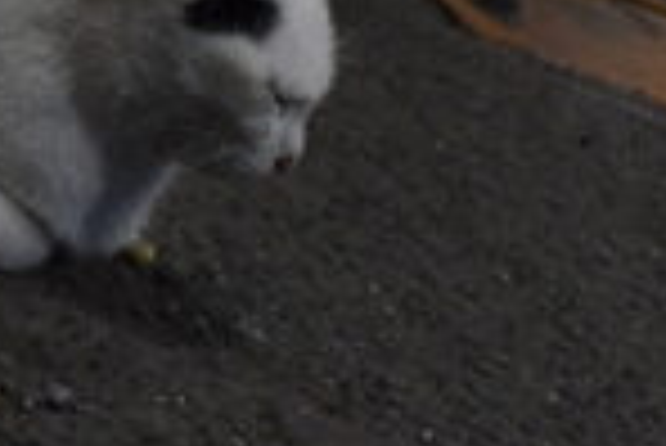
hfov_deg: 4.6
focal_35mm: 446
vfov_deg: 3.1
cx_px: 832
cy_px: -541
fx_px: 8253
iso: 1600
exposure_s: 1/160
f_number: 5.6
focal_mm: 55
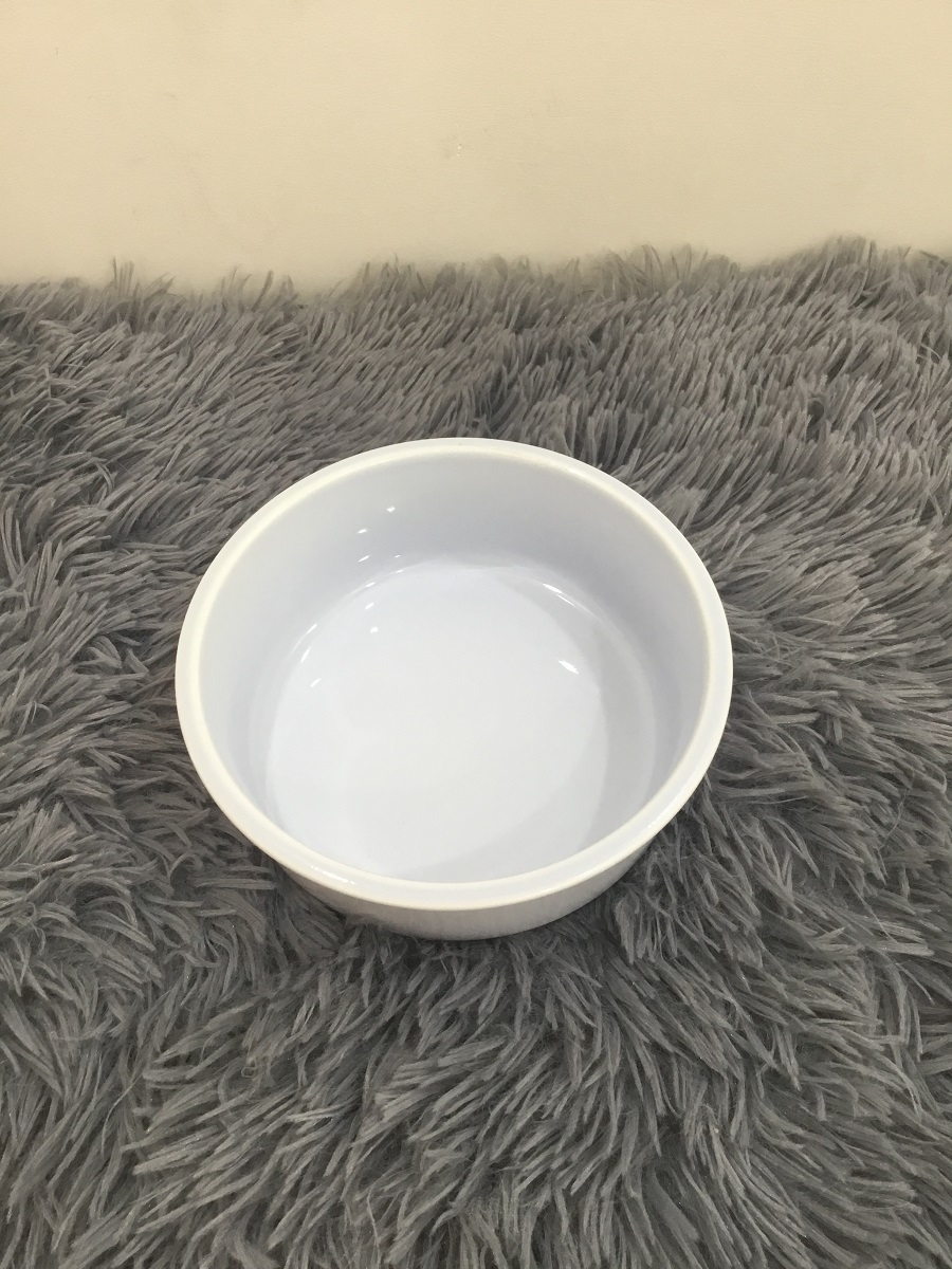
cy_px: 634
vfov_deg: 58.4
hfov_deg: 45.4
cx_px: 476
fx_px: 1137
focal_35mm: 31
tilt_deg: -53.7
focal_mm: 3.3
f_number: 2.4
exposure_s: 1/33
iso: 80
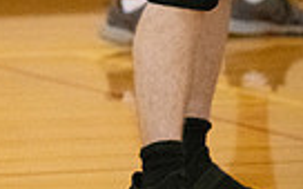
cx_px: -258
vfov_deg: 1.7
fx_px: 6301
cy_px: 17
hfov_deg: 2.7
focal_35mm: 763
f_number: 4
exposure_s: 1/800
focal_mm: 175
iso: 10000
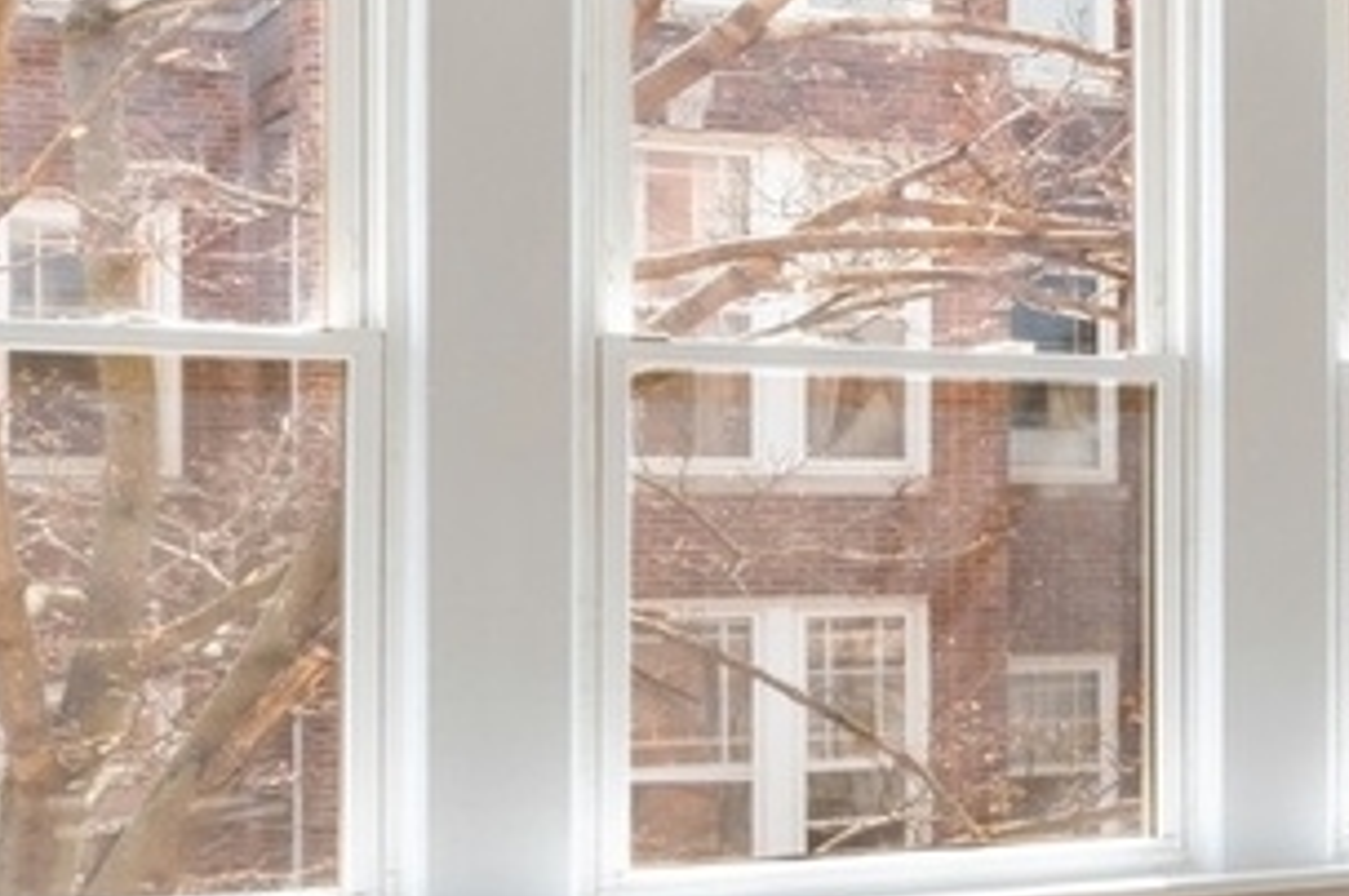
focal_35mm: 80
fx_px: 2995
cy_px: 395
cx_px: 3060
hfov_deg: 15.9
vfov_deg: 17.0
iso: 200
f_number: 11
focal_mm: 15
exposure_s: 1/8
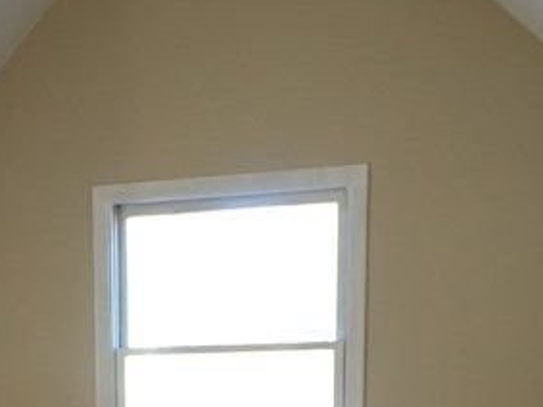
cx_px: 83
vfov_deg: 13.4
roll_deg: +1.6
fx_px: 1646
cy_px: 589
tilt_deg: -8.9
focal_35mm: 105
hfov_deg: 18.5
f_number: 2.2
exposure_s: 1/30
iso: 64
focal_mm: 4.15
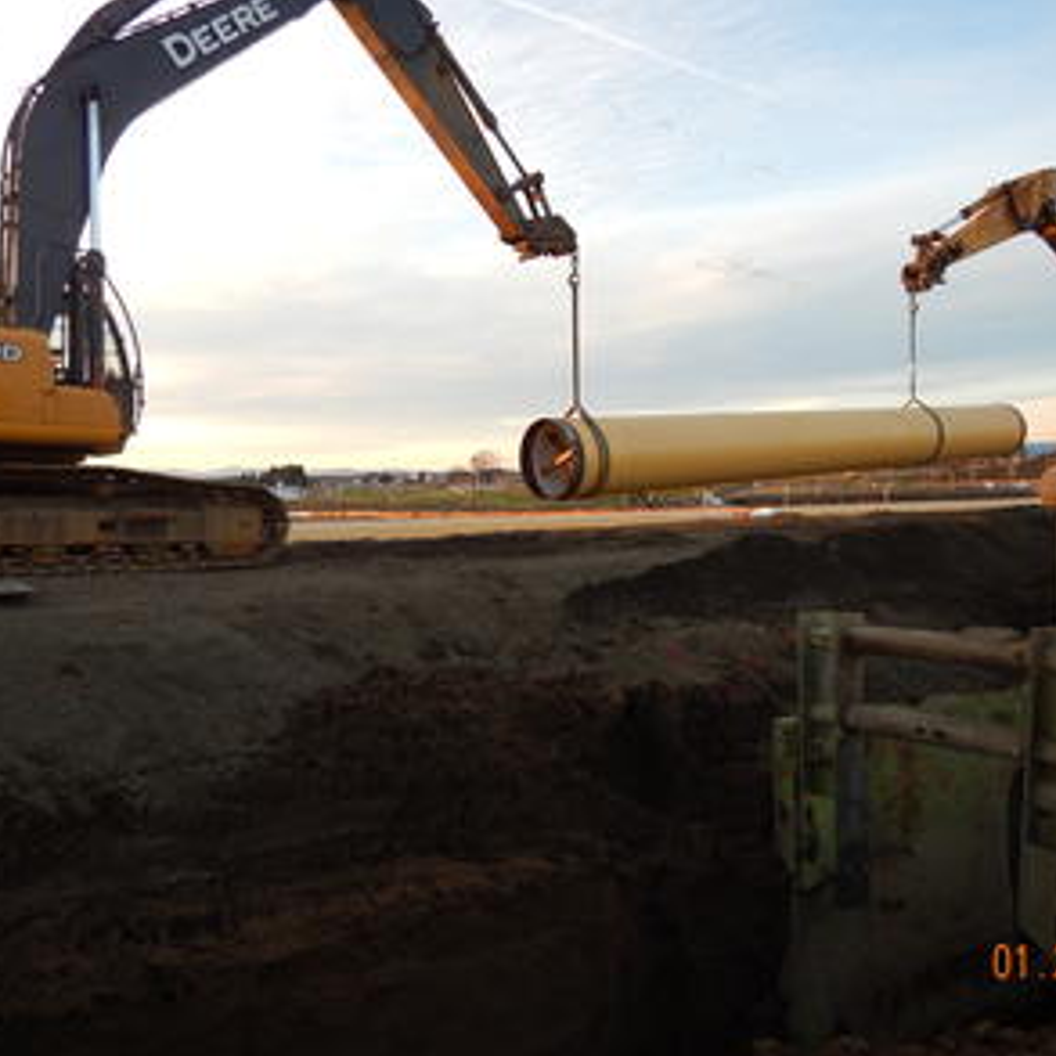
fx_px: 1001
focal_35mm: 29
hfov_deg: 55.5
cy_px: 533
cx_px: 580
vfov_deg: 55.6
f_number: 2.8
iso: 125
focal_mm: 4.3
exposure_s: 1/200
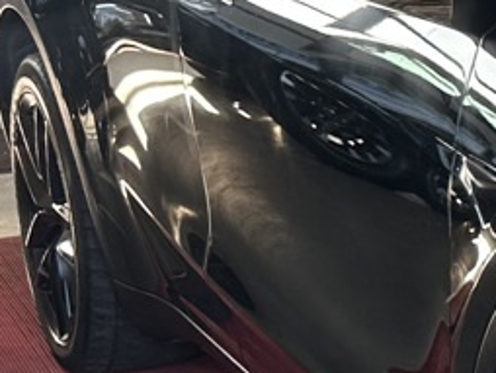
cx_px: 1236
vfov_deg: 10.9
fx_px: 1951
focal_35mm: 136
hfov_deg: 11.6
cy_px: 131
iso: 64
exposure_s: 1/131
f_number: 1.78
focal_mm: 6.86
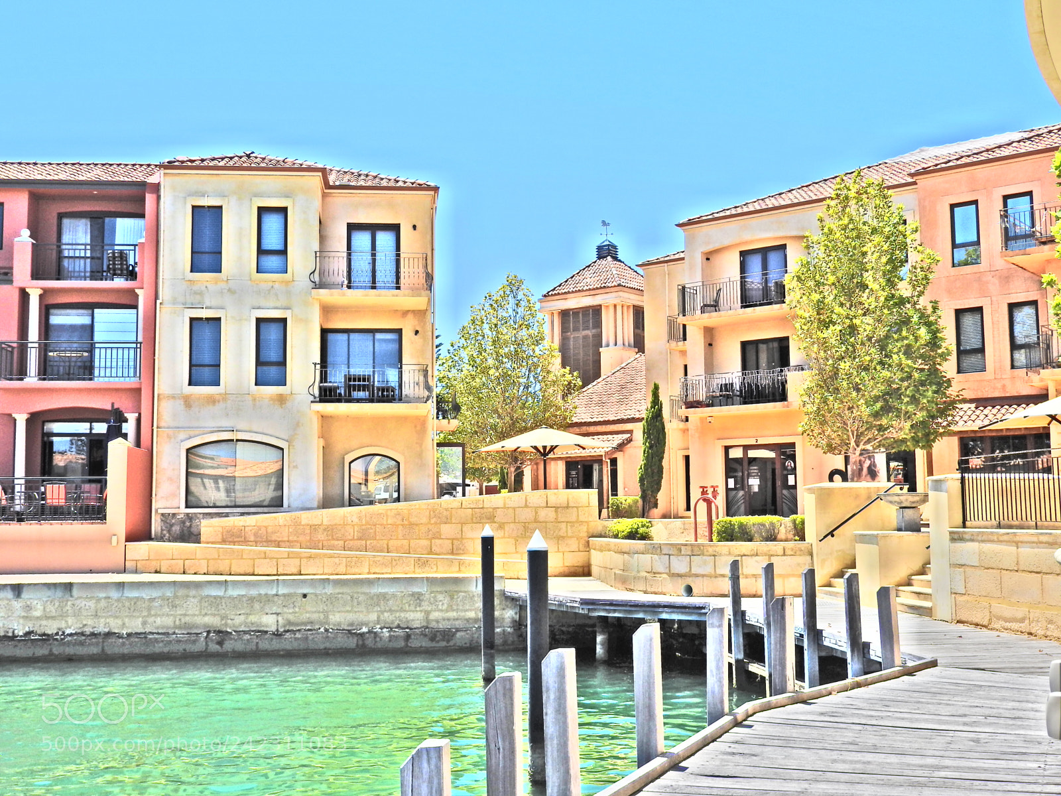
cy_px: 398
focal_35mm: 40
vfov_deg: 36.0
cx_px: 530
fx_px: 1226
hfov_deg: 46.8
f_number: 3.8
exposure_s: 1/1000
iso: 100
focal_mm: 7.2
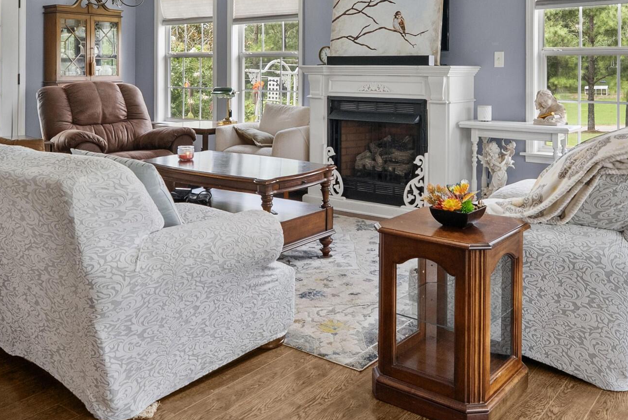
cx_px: 335
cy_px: 70
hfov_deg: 53.1
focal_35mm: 36
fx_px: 628
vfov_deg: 35.4
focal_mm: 16
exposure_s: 1/25
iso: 800
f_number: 9
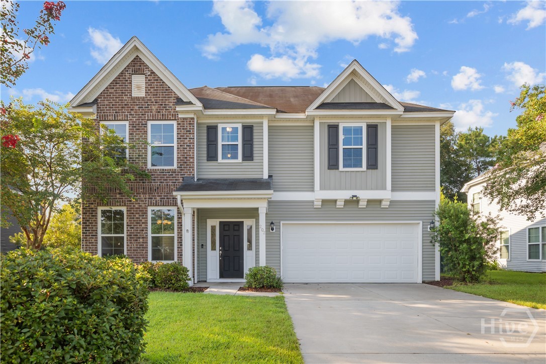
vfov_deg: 59.5
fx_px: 318
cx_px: 273
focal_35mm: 21
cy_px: 182
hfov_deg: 81.2
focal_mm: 21
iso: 100
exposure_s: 1/250
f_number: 8
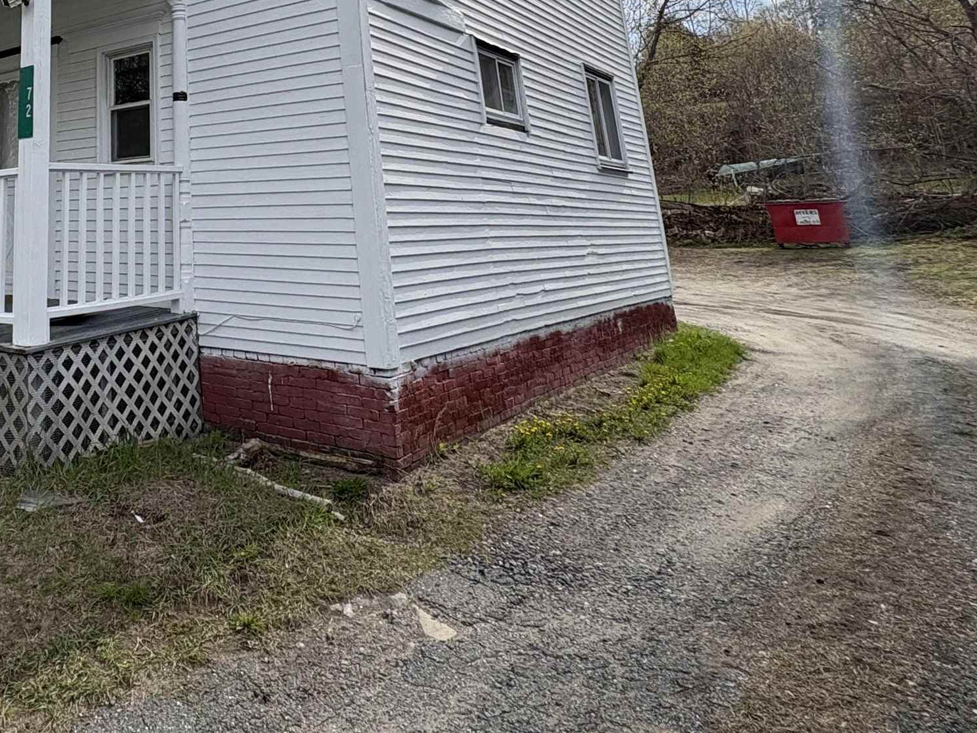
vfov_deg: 42.3
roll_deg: +1.4
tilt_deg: +15.9
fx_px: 818
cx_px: 130
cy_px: 16
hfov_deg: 55.0
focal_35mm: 29
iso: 50
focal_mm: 2.22
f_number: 2.2
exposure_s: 1/1094
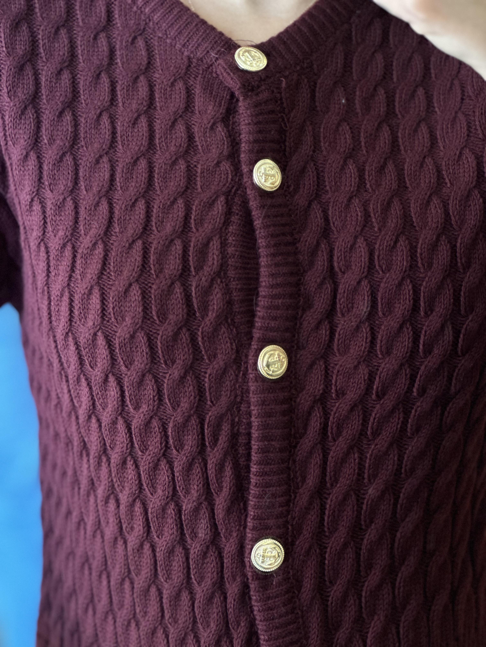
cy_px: 324
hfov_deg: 19.1
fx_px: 1441
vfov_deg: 25.3
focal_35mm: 77
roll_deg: +3.4
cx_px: 243
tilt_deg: -37.0
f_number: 2.8
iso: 250
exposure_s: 1/40
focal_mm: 9
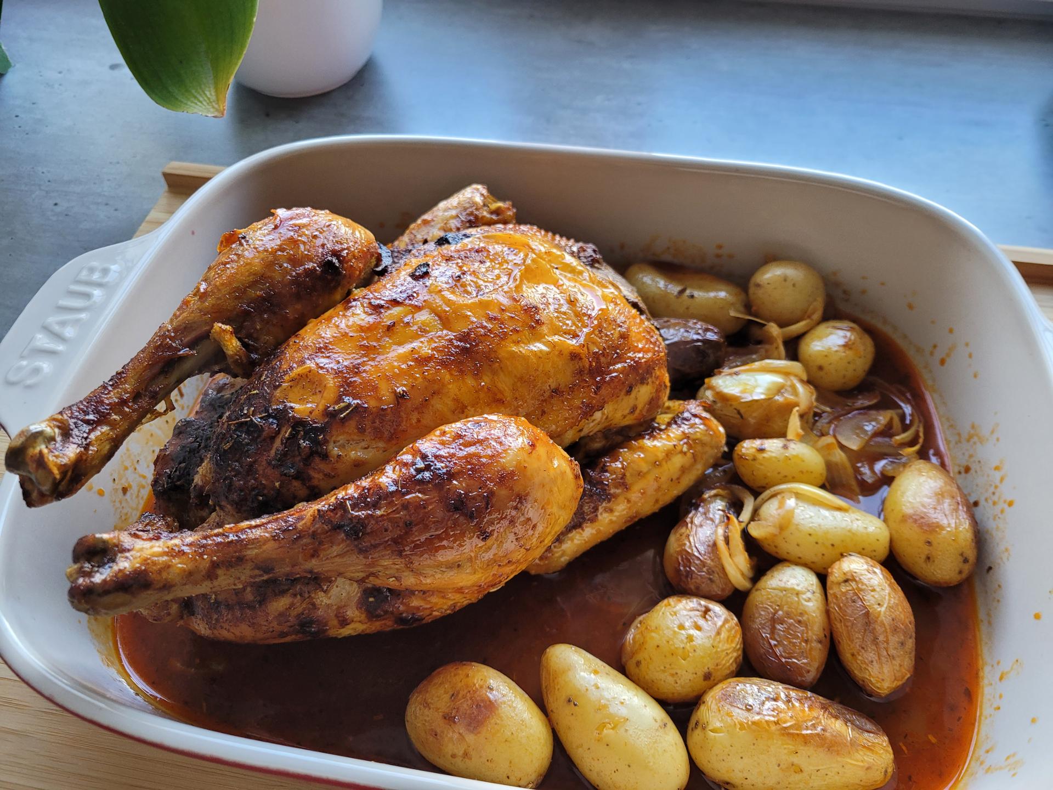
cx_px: 526
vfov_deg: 53.1
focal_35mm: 26
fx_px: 791
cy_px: 395
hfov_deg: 67.3
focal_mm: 5.4
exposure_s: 1/100
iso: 160
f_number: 1.8
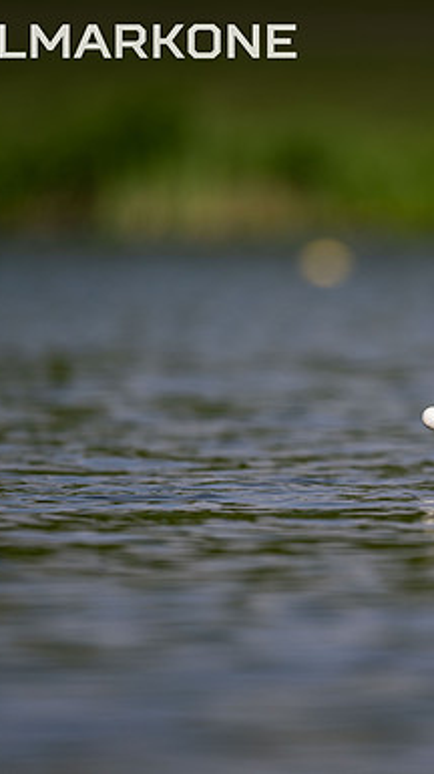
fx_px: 19433
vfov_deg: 2.3
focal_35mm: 948
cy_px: 387
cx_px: 488
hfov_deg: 1.3
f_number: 4
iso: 140
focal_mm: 600
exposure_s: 1/2500
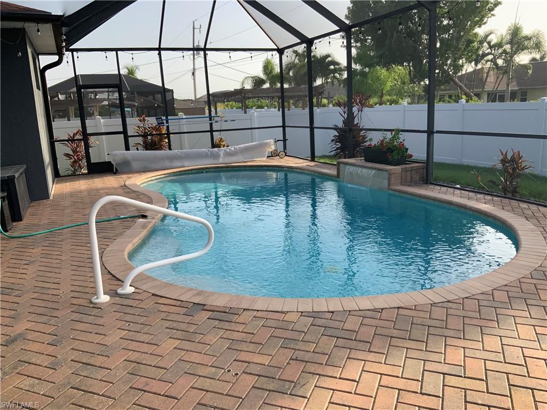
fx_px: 458
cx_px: 274
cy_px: 205
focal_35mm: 29
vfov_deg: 48.2
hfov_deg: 61.7
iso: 16
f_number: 1.8
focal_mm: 3
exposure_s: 1/514
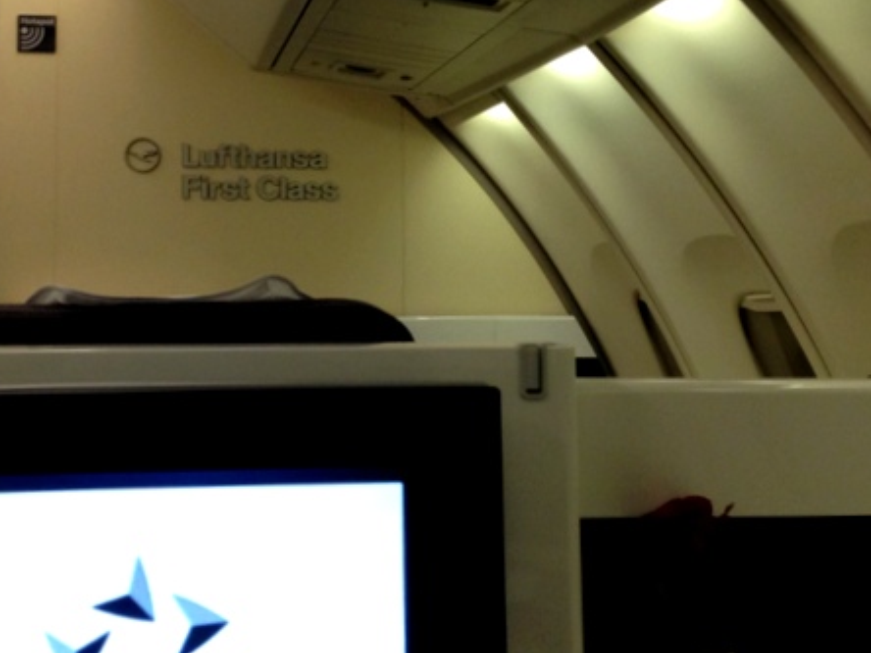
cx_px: 310
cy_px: 168
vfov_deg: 27.7
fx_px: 1308
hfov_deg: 36.5
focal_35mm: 52
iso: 160
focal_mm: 4.12
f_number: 2.4
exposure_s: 1/20
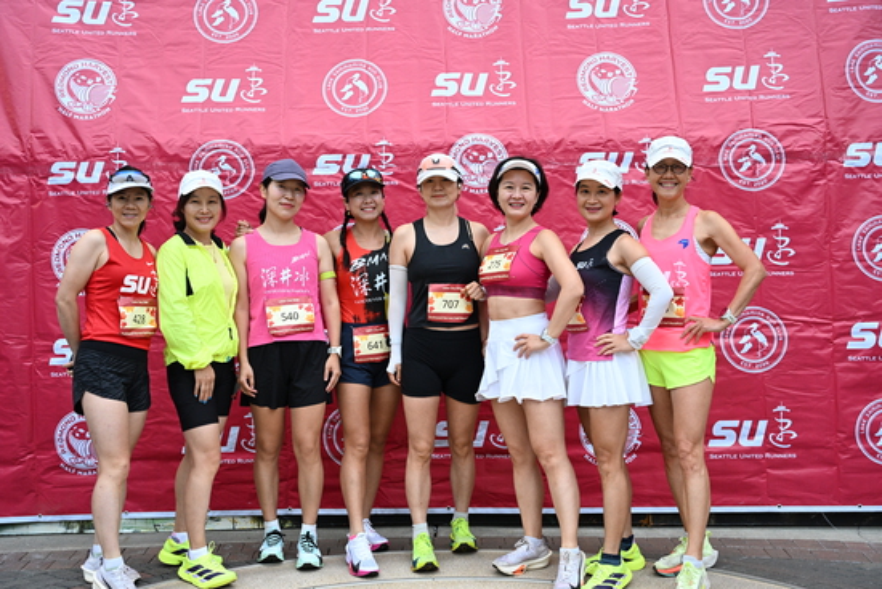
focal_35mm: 46
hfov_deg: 42.7
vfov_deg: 29.3
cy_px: 294
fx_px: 1127
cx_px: 441
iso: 2000
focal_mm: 46
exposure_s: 1/500
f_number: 4
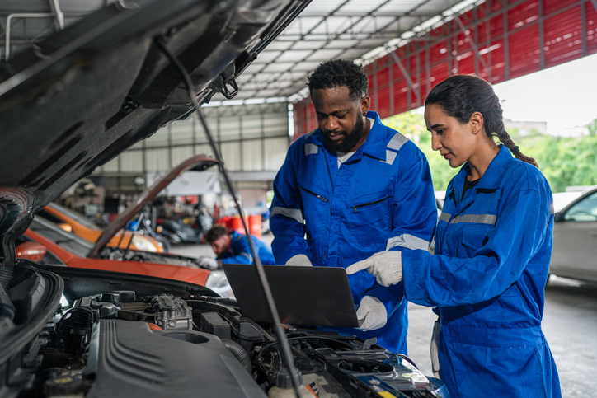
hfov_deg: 54.4
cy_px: 199
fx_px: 580
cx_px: 298
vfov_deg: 37.9
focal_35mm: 35
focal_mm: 35
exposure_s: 1/200
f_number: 2.5
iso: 200
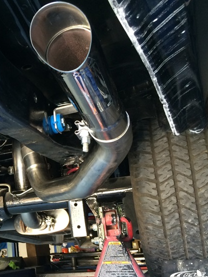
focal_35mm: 53
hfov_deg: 25.6
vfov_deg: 35.9
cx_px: -17
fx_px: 424
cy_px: 178
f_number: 2.2
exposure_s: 1/30
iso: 100
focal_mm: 4.12
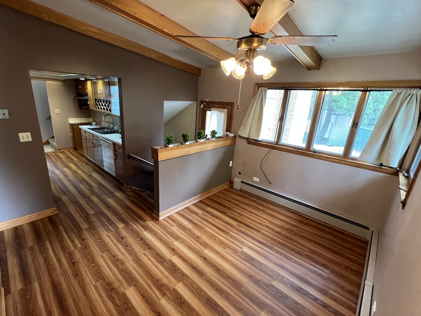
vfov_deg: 81.7
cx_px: 197
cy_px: 159
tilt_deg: -18.5
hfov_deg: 98.0
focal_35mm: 15
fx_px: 182
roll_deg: -3.5
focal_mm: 1.57
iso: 400
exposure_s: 1/60
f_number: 1.8
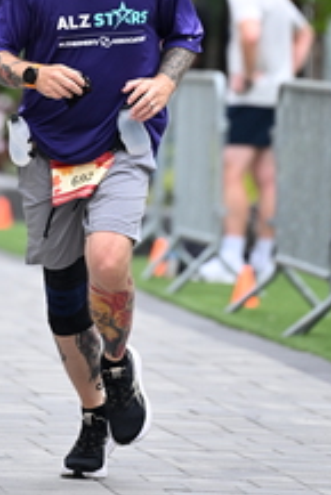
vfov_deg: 4.1
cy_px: 23
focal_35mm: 507
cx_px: 140
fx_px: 6981
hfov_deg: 2.7
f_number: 2.8
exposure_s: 1/2000
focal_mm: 200
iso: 640
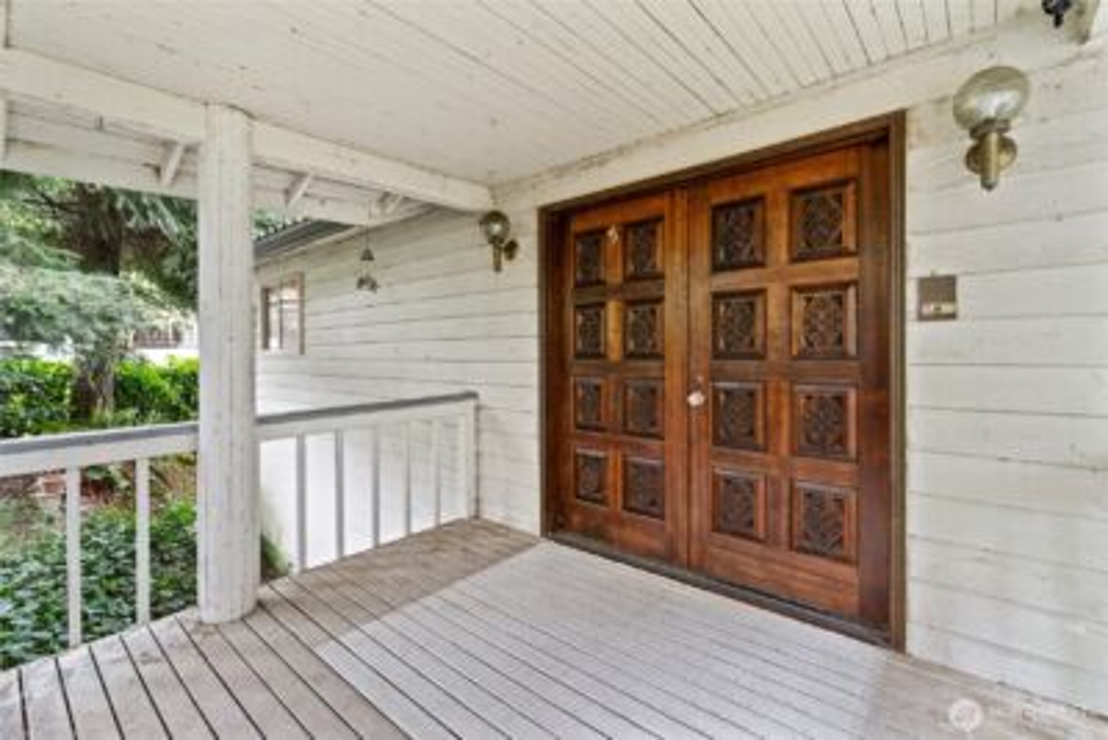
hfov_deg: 96.7
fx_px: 493
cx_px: 554
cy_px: 370
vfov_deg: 73.8
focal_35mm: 16
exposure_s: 1
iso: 125
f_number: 8
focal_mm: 16
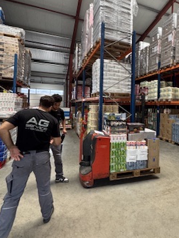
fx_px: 138
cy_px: 104
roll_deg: -1.9
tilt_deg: +1.2
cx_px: 112
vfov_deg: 81.4
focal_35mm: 20
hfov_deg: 65.0
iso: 200
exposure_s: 1/99
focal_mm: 2.22
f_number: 2.2
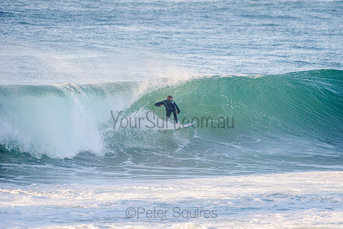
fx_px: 4765
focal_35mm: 500
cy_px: 114
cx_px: 172
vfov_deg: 2.8
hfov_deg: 4.1
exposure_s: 1/1600
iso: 450
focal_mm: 500
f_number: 5.6
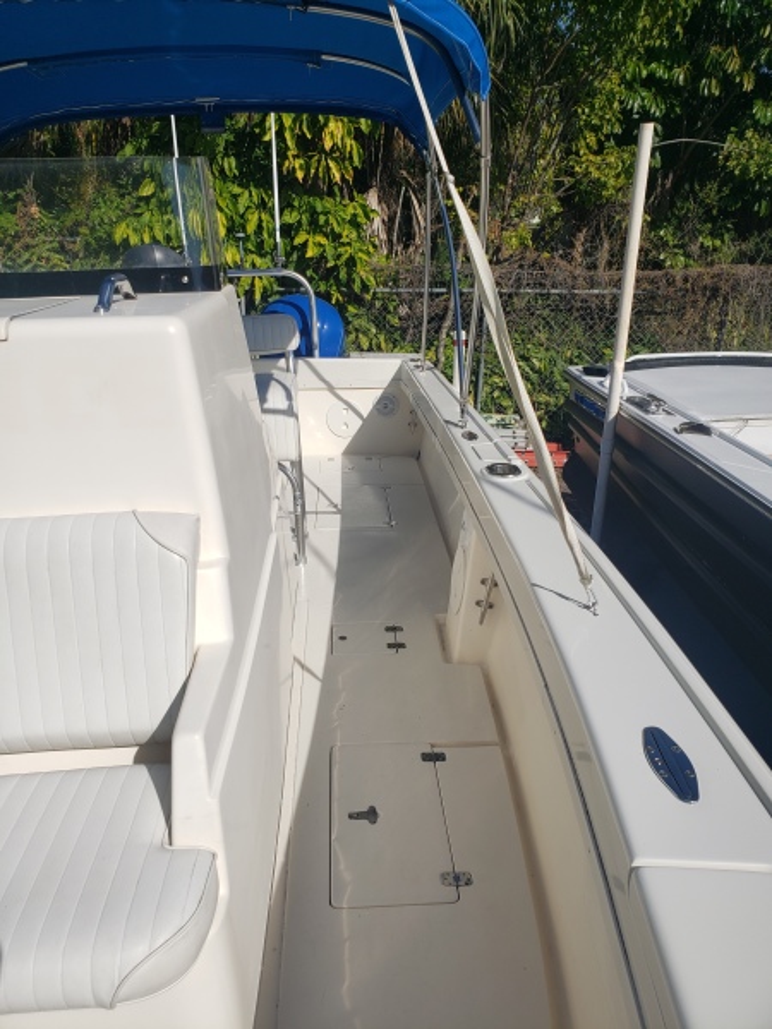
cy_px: 514
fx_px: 773
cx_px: 386
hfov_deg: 53.1
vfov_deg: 67.3
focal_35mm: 26
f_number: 2.4
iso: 50
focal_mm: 4.3
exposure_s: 1/3399
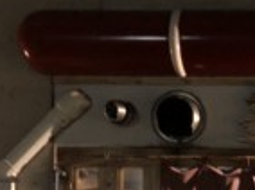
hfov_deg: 20.2
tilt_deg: +0.7
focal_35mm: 89
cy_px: 258
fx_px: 655
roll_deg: -1.1
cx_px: 334
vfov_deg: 15.6
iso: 100
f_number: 1.8
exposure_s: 1/4
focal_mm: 4
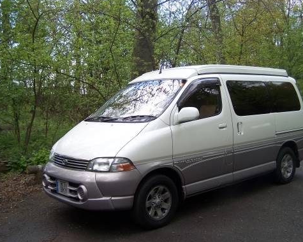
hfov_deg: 45.8
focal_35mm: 40
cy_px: 120
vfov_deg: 37.3
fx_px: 359
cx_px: 161
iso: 80
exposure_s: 1/125
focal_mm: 6.3
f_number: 2.8
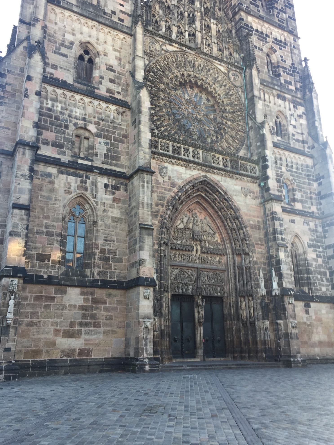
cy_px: 215
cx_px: 165
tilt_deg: +18.9
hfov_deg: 46.8
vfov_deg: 60.0
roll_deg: +0.8
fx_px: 386
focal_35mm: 30
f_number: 2.2
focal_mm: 4.15
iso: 32
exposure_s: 1/100
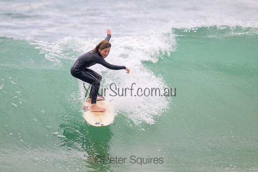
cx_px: 122
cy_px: 81
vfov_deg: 1.6
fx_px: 6115
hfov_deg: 2.4
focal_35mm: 853
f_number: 11
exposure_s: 1/1250
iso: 1800
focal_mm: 800
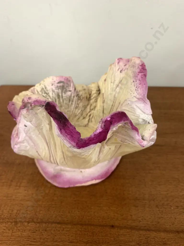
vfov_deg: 67.3
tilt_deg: -43.5
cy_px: 123
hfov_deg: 53.1
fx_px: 184
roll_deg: +1.3
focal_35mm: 26
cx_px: 92
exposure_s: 1/50
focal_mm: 4.25
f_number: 1.8
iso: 125
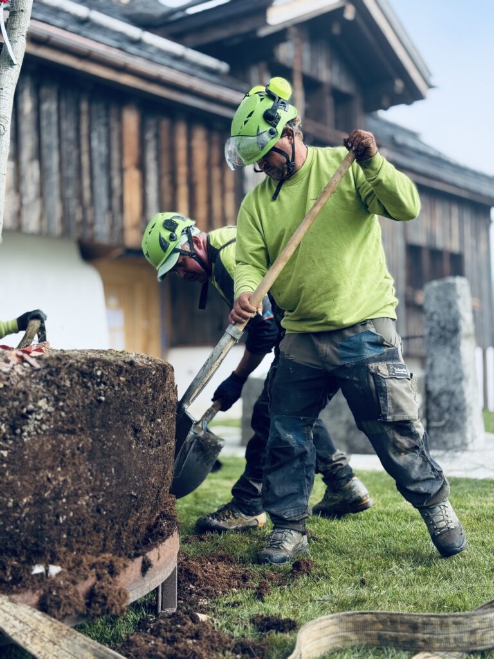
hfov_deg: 30.3
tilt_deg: +2.5
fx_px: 913
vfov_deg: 39.7
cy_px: 330
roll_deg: +0.9
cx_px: 247
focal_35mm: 48
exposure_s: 1/1429
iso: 100
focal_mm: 6.76
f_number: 1.78
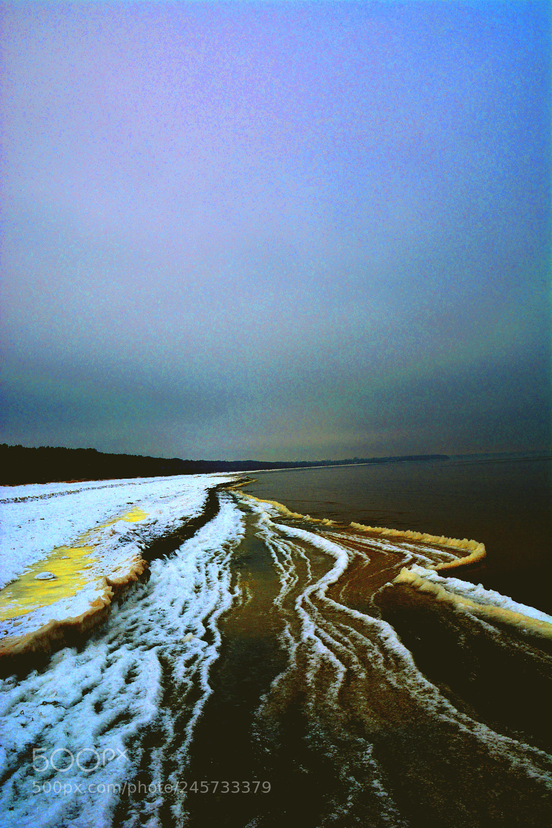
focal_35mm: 33
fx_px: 759
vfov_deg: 57.2
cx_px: 276
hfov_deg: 40.0
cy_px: 414
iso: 280
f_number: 10
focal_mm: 22
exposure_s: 1/60
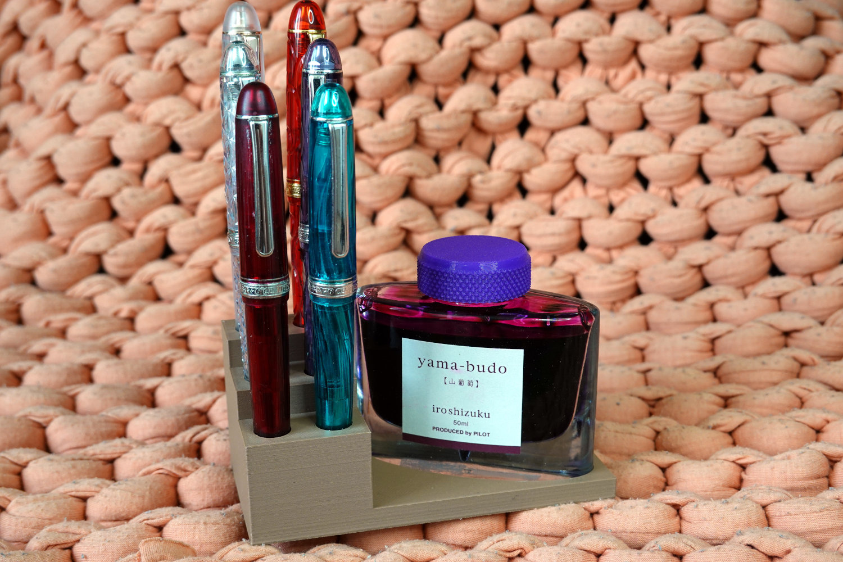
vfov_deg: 27.0
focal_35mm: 50
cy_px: 281
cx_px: 422
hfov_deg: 39.6
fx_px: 1171
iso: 250
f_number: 4
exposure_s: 1/50
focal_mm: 19.03
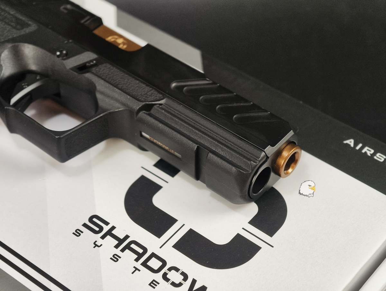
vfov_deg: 17.4
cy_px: 146
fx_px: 949
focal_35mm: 85
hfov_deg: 23.0
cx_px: 193
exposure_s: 1/30
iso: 783
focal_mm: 22.48
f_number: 2.67
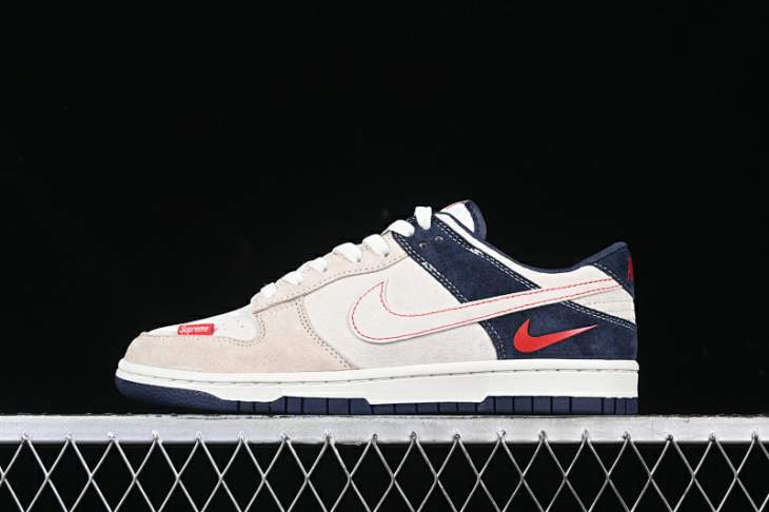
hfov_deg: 27.0
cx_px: 384
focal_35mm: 75
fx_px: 1601
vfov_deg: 18.2
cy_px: 256
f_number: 7.1
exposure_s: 1/80
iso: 160
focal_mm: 50
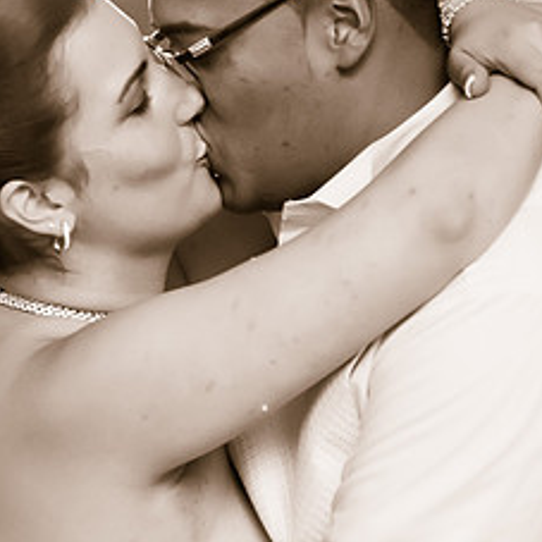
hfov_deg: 11.5
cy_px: 239
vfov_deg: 11.5
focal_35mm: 152
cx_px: 191
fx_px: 2693
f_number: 3.2
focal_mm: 70
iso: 3200
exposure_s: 1/125
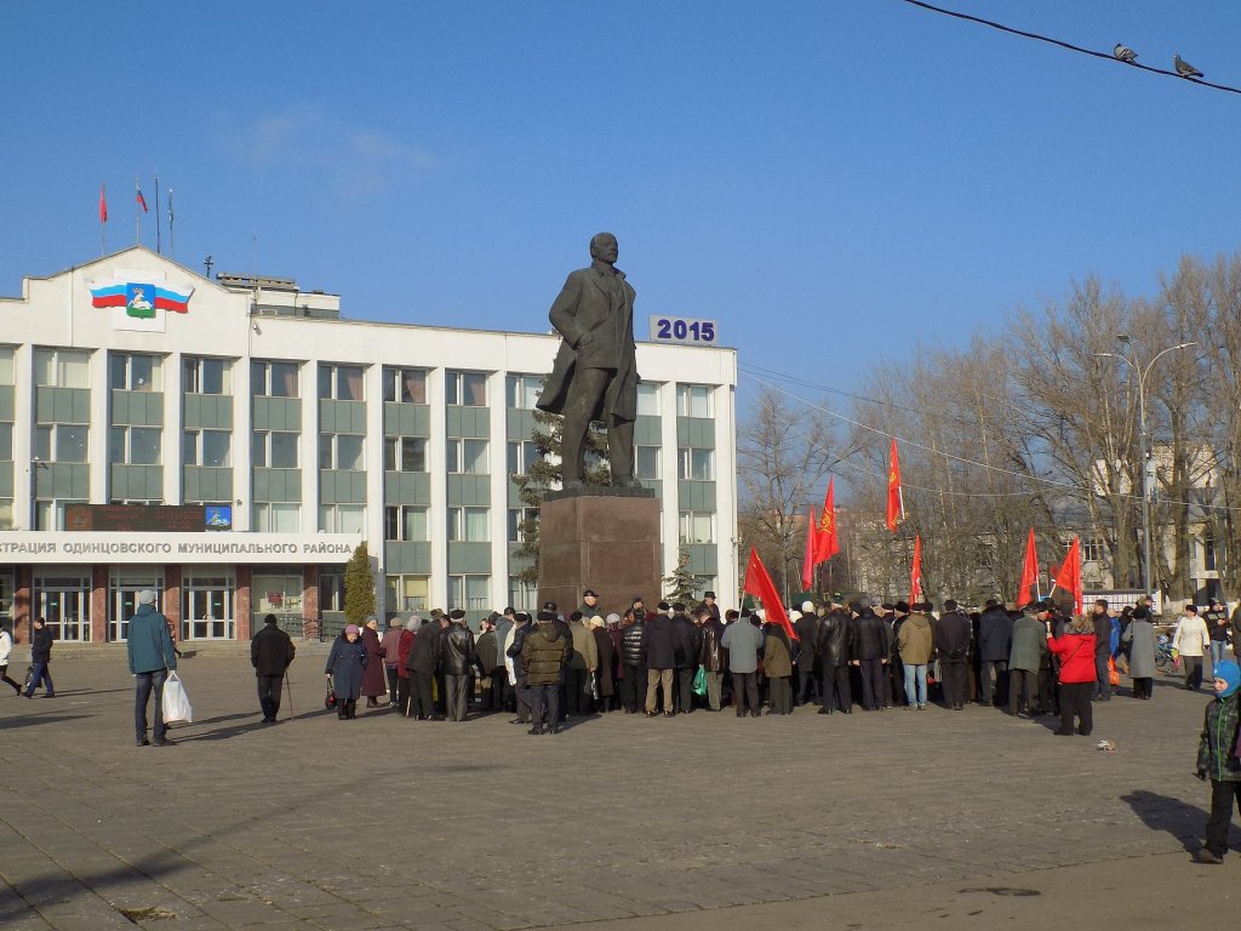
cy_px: 466
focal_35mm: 46
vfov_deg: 31.5
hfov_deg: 41.2
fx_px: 1649
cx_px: 620
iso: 80
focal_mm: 8.1
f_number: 3.7
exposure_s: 1/1250
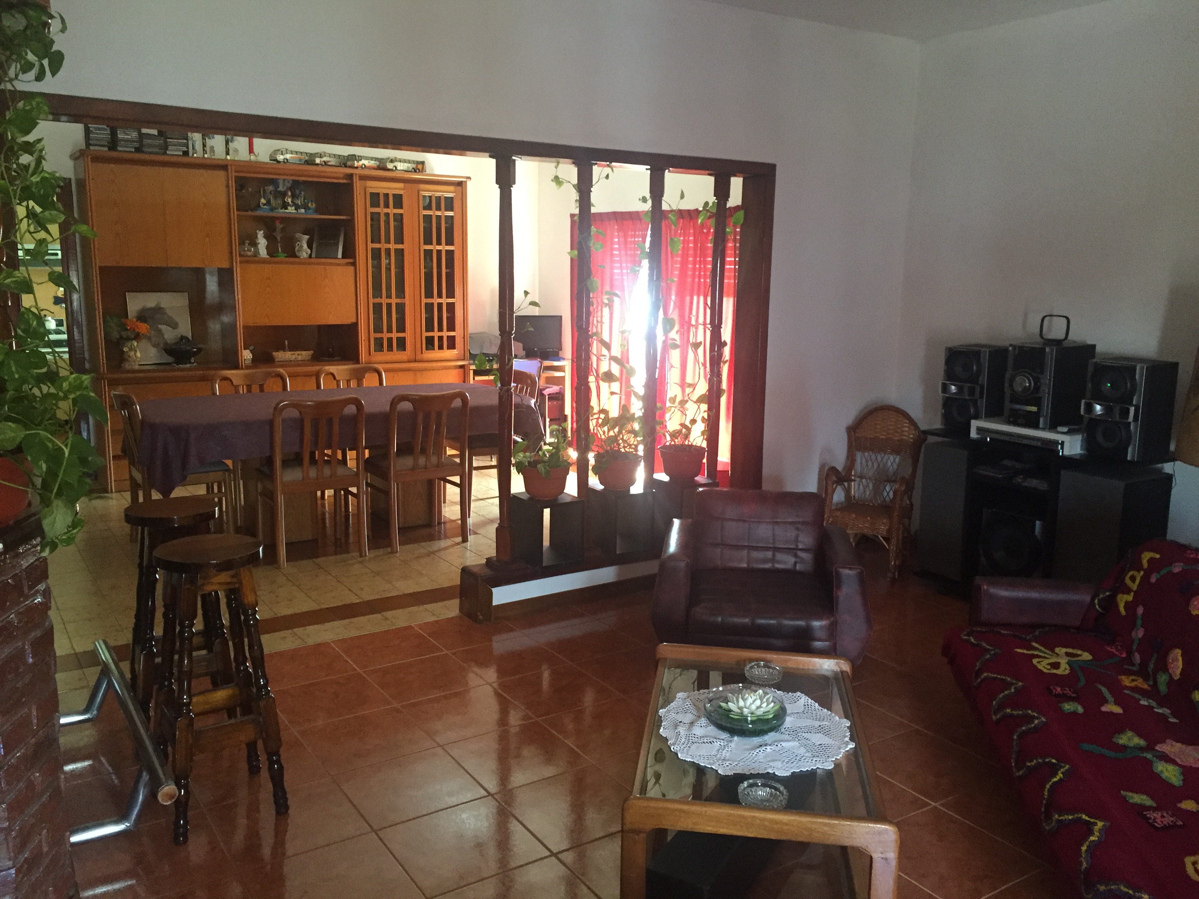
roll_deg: -0.8
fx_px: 1004
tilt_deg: -9.9
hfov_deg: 61.7
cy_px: 450
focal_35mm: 29
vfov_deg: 48.2
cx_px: 600
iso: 250
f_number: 2.2
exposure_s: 1/33
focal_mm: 4.15
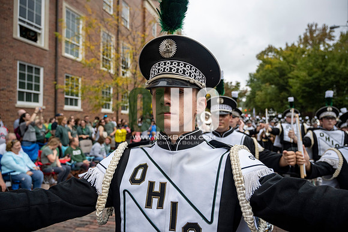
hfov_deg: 73.7
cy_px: 116
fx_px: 232
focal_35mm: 24
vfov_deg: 53.2
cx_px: 174
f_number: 4
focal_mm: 24
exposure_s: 1/1600
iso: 640
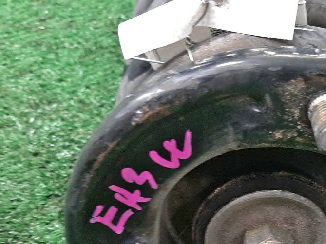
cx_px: 224
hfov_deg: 34.0
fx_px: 527
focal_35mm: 56
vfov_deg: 24.6
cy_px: 257
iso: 169
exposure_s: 1/25
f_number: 1.7
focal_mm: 3.93
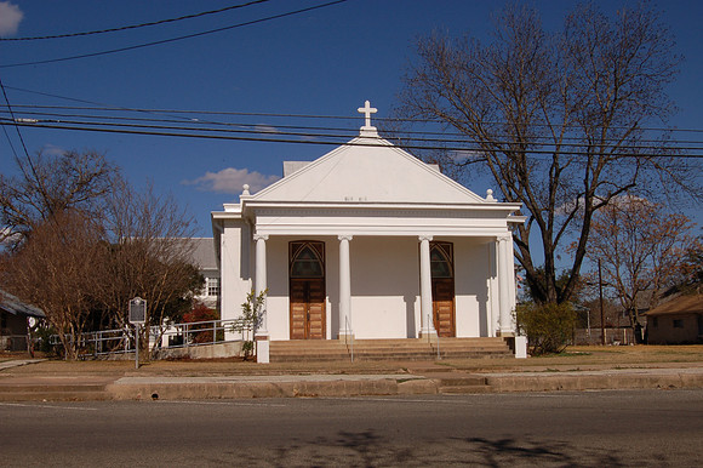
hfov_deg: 49.6
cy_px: 234
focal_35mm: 39
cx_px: 352
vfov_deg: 34.2
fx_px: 761
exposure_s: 1/125
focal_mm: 26
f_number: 25
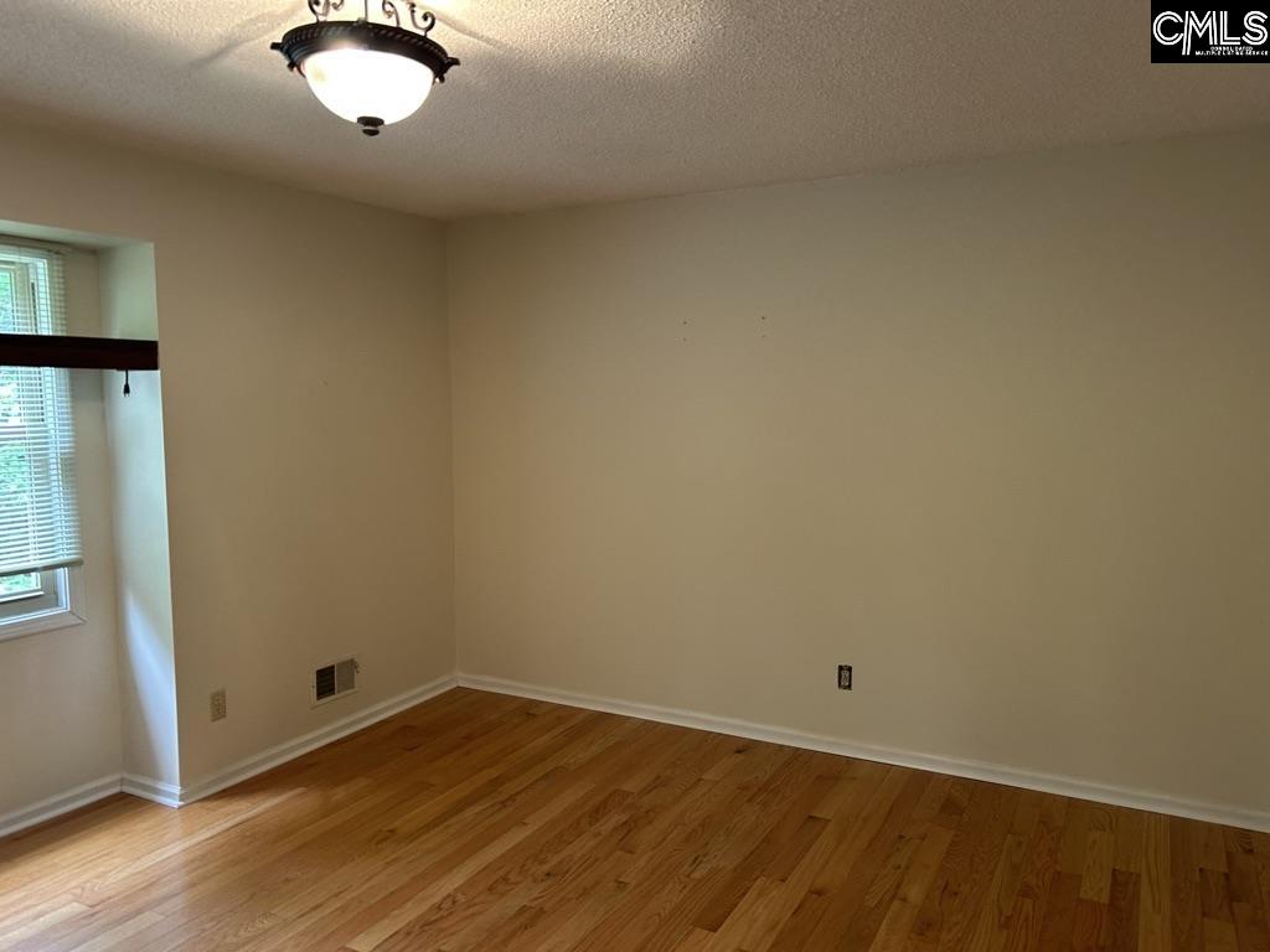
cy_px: 476
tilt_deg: -5.4
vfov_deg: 53.1
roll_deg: +0.8
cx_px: 635
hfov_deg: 67.3
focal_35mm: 26
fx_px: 954
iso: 125
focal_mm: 5.7
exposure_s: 1/60
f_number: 1.5
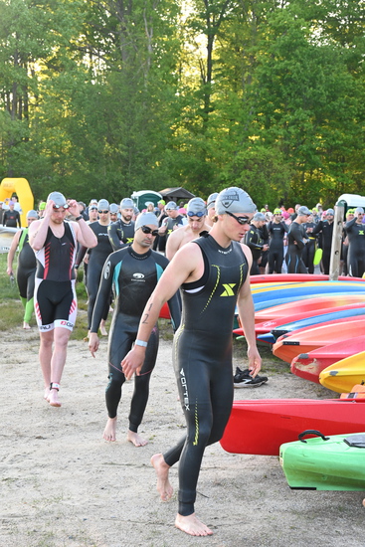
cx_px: 182
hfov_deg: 23.4
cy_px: 274
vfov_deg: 34.5
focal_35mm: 58
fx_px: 881
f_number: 9
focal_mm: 58
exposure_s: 1/320
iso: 2000
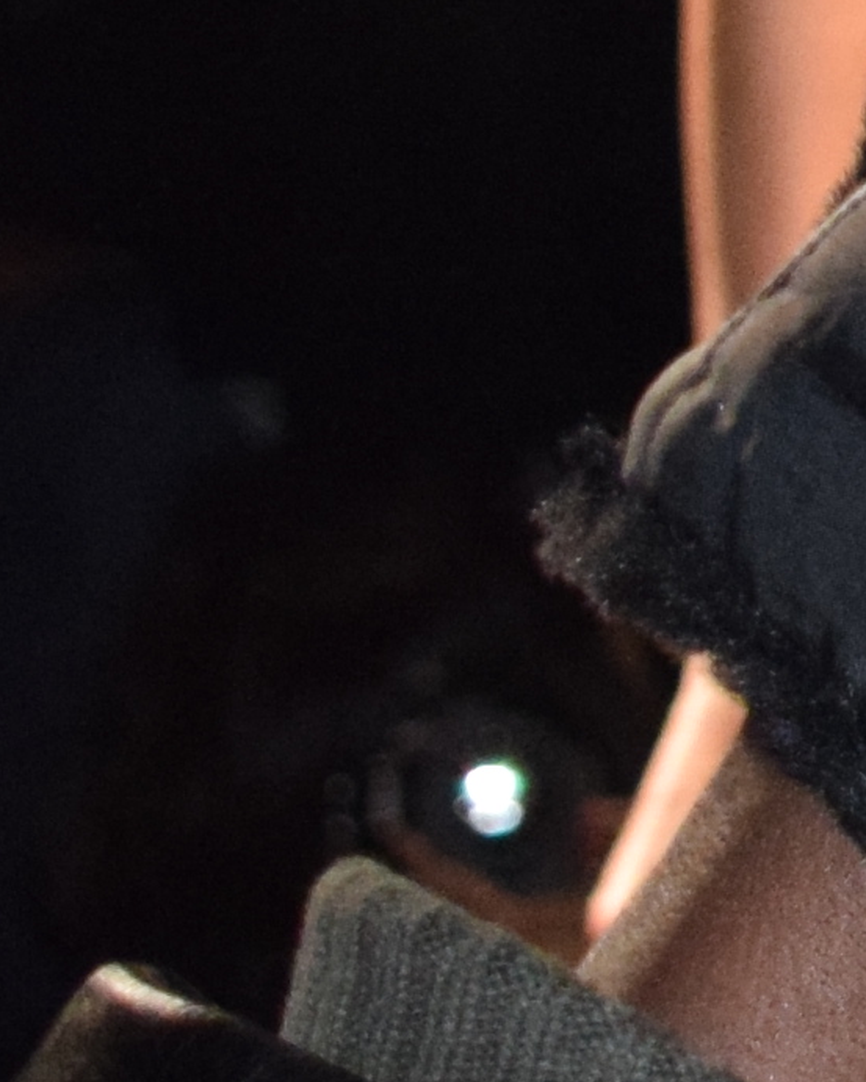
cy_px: -1769
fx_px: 19571
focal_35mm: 611
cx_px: 3528
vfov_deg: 3.1
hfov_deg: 2.5
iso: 1600
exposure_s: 1/60
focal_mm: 50
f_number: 5.6
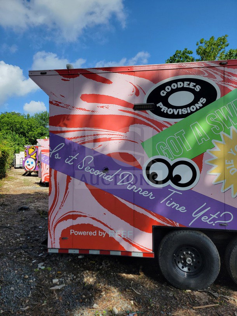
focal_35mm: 24
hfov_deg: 56.8
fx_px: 219
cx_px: 118
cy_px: 158
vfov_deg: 71.6
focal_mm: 6.7
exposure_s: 1/636
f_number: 1.8
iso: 16
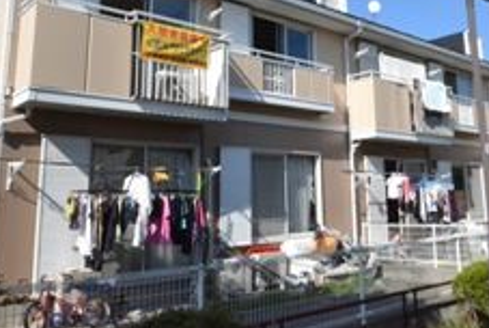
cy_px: 81
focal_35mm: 37
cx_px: 282
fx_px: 503
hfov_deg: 51.6
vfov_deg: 35.2
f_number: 16
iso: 3200
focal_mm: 14
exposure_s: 1/1000
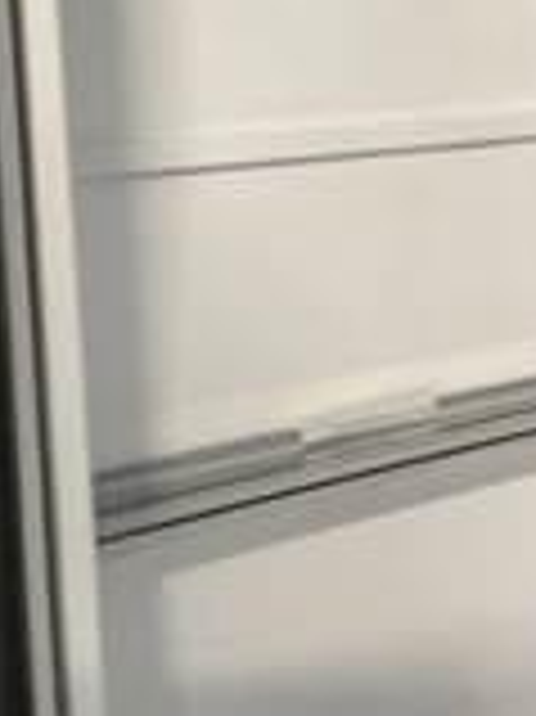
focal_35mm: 73
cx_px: 333
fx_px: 1509
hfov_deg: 20.1
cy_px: 126
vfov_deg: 26.1
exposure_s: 1/60
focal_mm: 3
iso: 250
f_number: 1.8
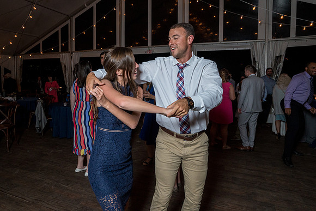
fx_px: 208
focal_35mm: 24
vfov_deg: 53.3
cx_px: 141
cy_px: 86
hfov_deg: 74.1
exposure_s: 1/200
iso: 2000
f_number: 5.6
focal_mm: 20
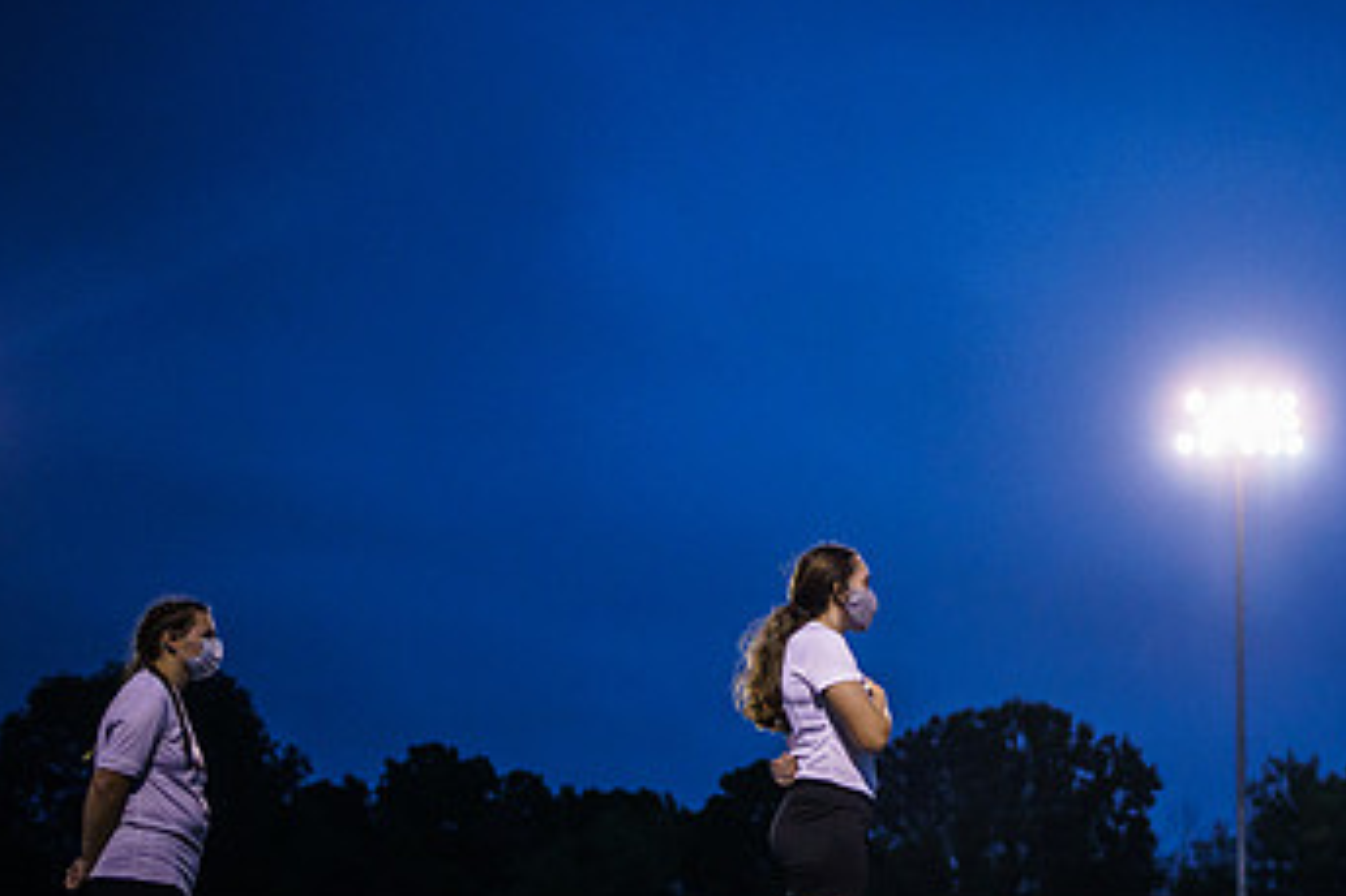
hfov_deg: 31.0
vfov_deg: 21.4
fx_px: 2354
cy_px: 614
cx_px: 1090
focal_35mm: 63
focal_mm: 35
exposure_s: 1/1000
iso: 3200
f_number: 2
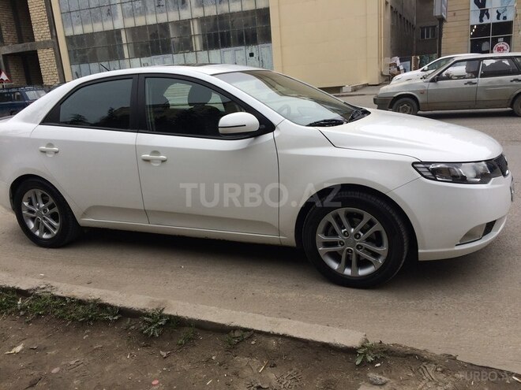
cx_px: 260
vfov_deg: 48.2
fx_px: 436
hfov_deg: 61.7
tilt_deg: -15.4
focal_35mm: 29
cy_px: 195
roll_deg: +4.1
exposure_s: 1/912
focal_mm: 4.15
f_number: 2.2
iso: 32
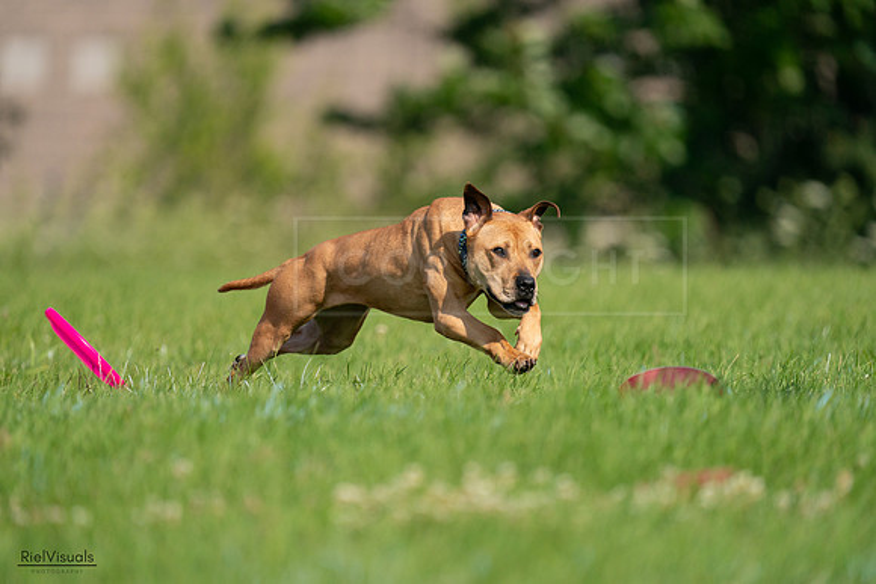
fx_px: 14603
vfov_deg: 2.3
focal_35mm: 600
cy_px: 292
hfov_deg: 3.4
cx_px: 438
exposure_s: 1/4000
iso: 800
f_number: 6.3
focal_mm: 600
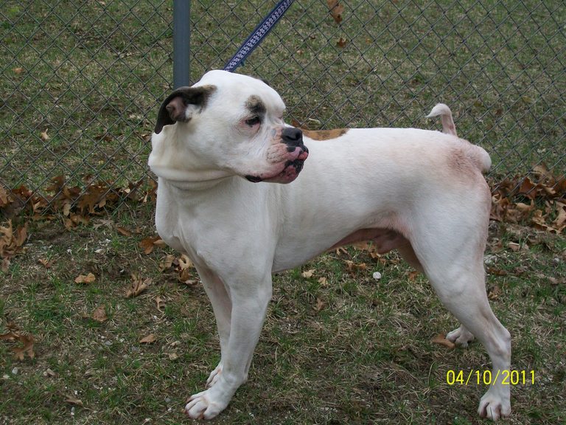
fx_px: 916
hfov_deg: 34.3
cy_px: 212
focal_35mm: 56
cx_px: 283
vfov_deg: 26.1
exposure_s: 1/400
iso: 64
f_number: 3.3
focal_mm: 9.4
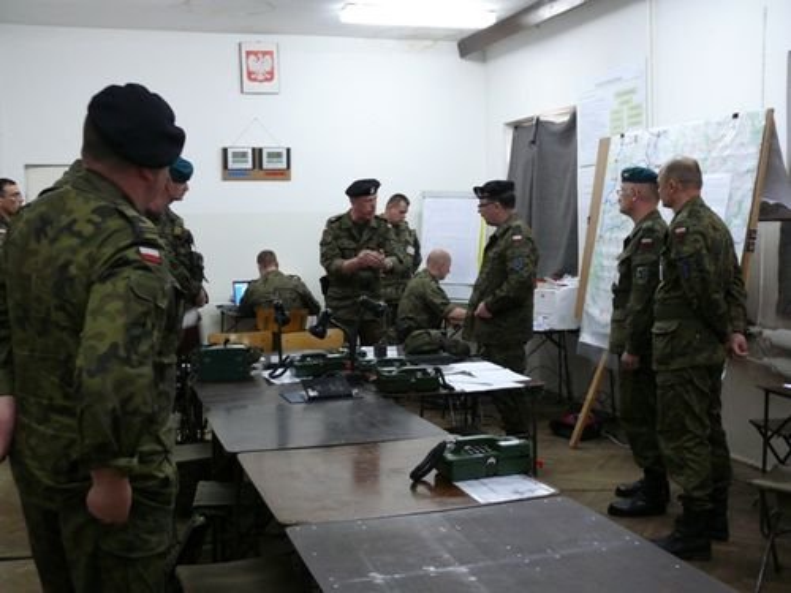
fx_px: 914
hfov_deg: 46.8
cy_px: 296
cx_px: 396
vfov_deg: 36.0
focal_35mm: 40
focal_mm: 8.4
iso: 200
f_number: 2.8
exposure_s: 1/13
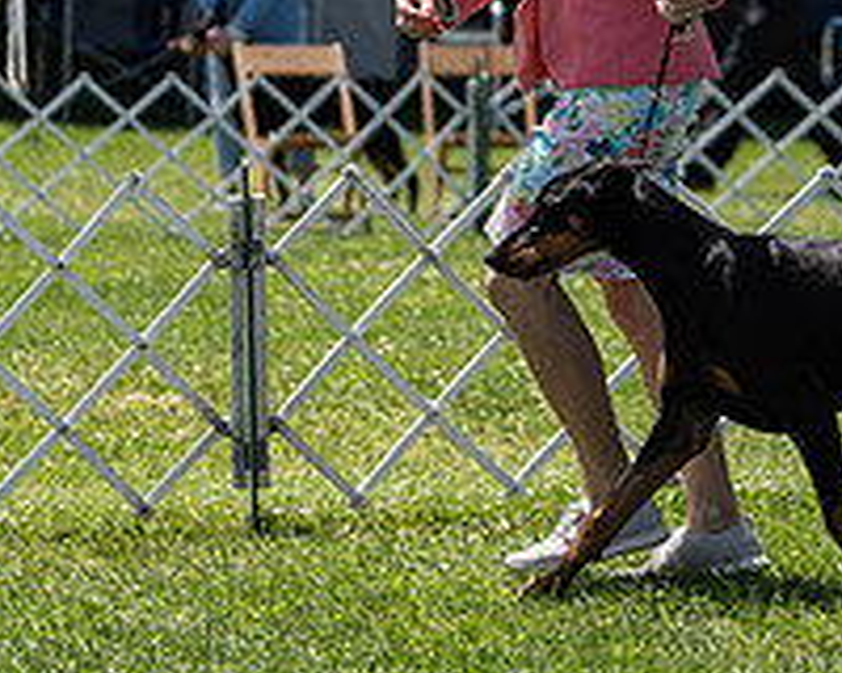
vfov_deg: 5.0
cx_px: 669
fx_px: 7725
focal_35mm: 310
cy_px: -107
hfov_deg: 6.2
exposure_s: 1/1250
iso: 160
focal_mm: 114
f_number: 4
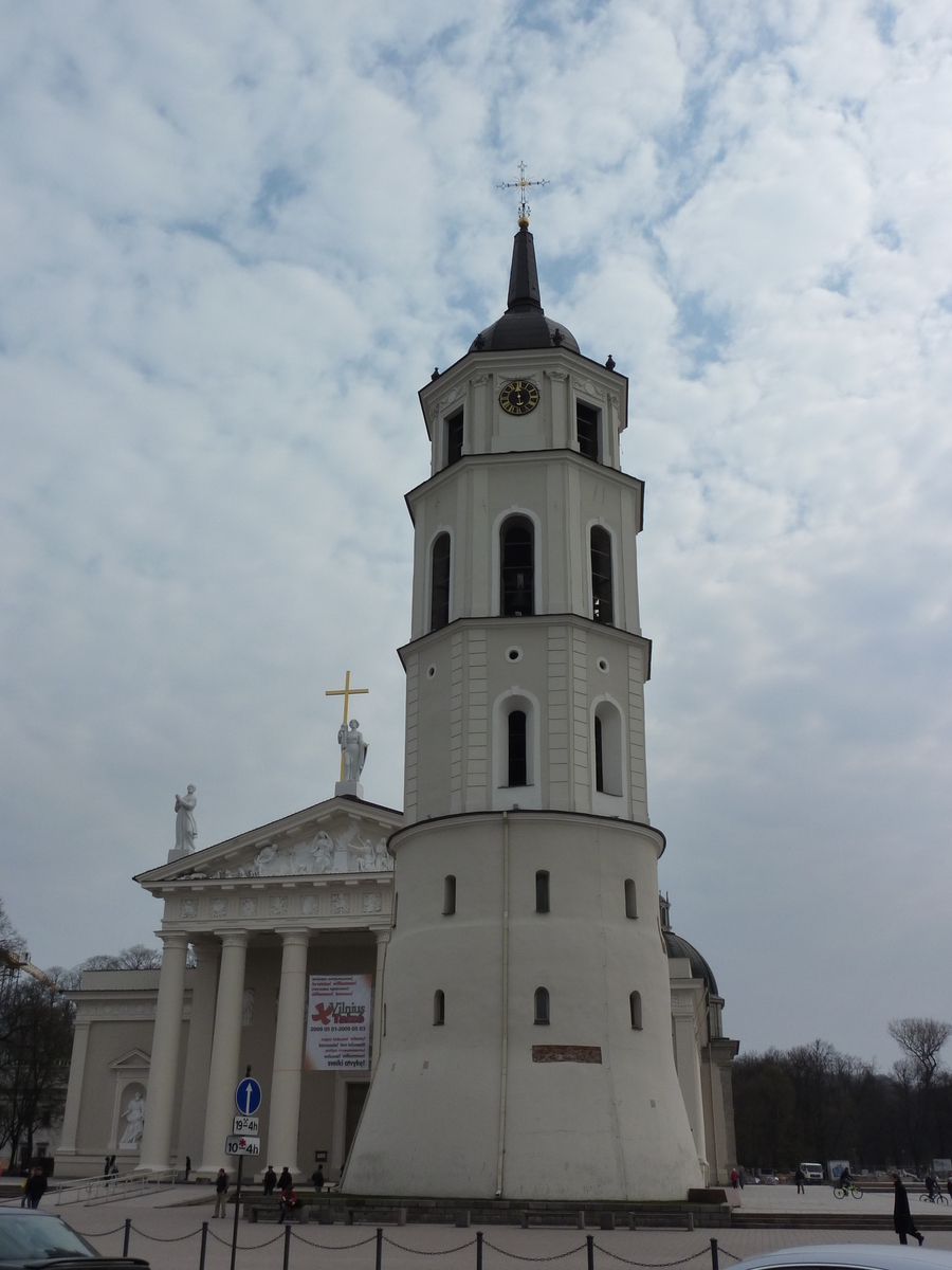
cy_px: 635
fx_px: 1173
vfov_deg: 56.8
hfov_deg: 44.2
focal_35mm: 32
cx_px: 476
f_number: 5.6
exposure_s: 1/1000
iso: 125
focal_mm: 5.3
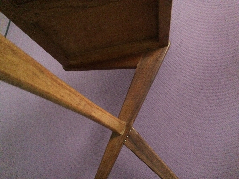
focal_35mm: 29
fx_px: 200
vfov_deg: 48.2
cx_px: 120
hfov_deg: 61.7
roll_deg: +10.3
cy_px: 90
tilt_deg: +18.6
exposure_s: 1/17
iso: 800
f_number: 2.2
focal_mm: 4.15
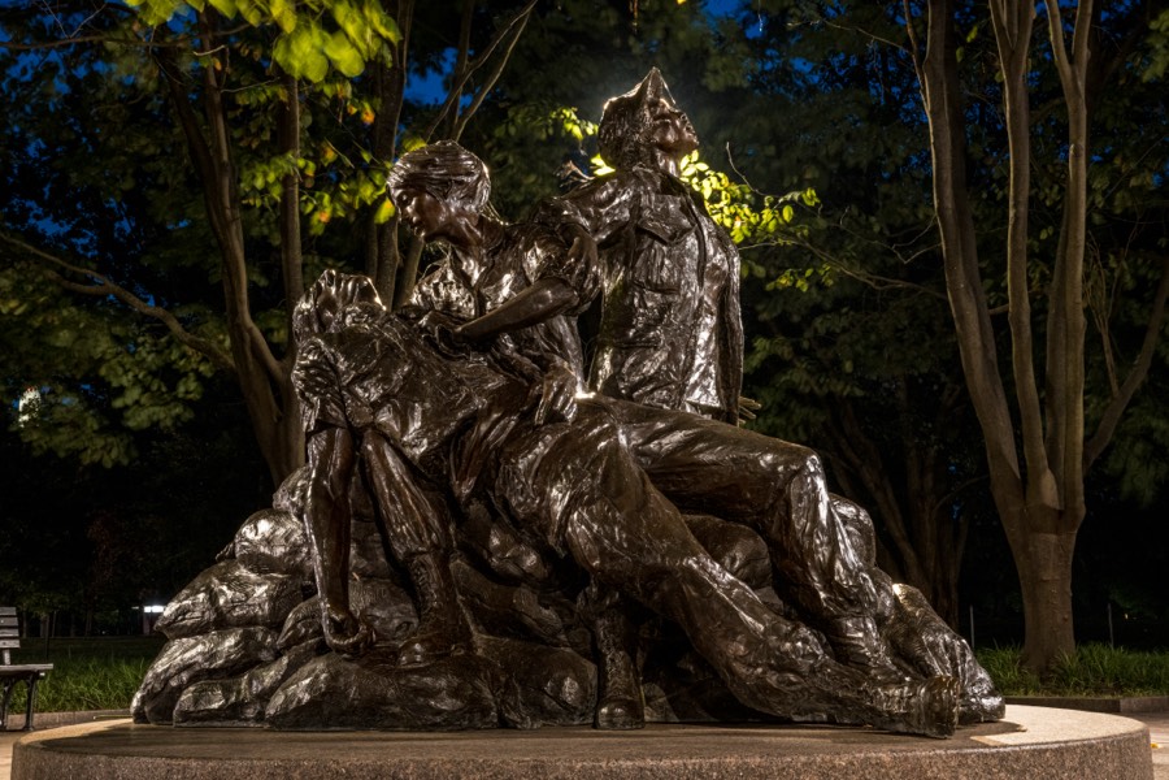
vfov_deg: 31.2
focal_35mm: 43
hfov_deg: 45.4
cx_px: 584
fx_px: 1396
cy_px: 390
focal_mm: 43
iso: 800
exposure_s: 10
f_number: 18
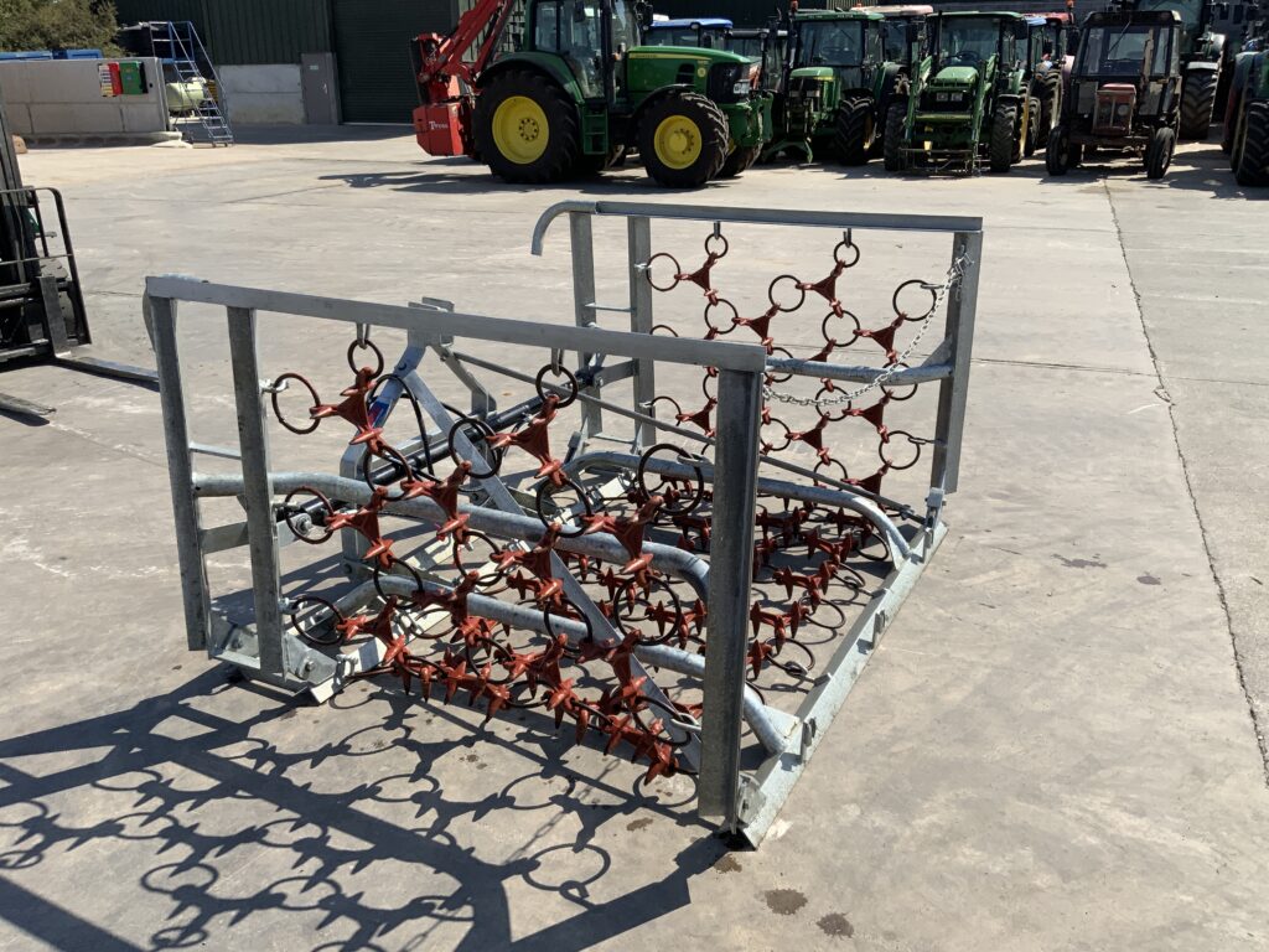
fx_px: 1063
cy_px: 476
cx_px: 634
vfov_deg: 48.2
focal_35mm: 29
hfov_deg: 61.7
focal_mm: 3
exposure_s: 1/1848
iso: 16
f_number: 1.8
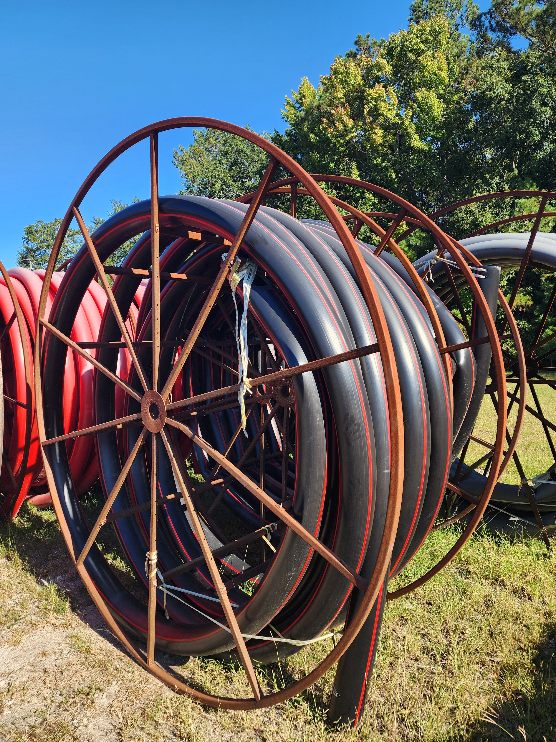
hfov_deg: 58.9
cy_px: 371
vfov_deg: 73.9
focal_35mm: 23
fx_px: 493
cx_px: 278
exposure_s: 1/316
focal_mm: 6.4
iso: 12
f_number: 1.8
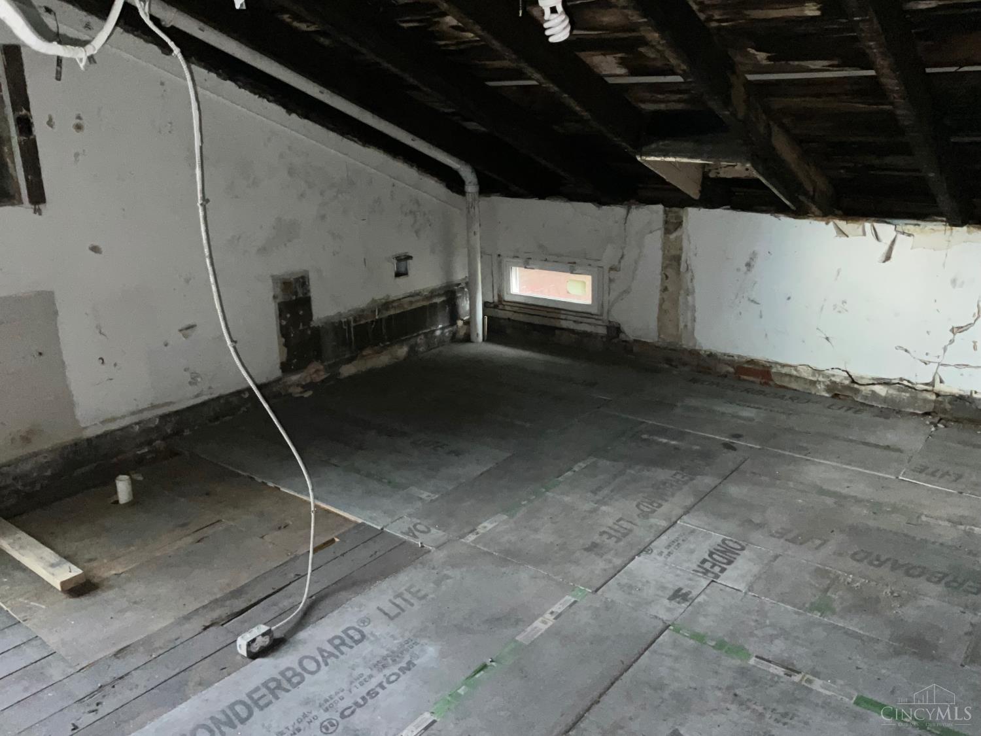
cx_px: 490
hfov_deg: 61.7
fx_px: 822
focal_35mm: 29
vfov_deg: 48.2
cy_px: 368
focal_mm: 3
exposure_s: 1/29
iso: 160
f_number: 1.8
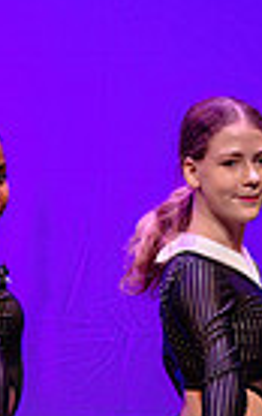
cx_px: -454
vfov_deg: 2.2
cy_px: 453
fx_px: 10990
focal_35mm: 968
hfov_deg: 1.4
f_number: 3.5
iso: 1250
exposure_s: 1/250
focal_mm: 185
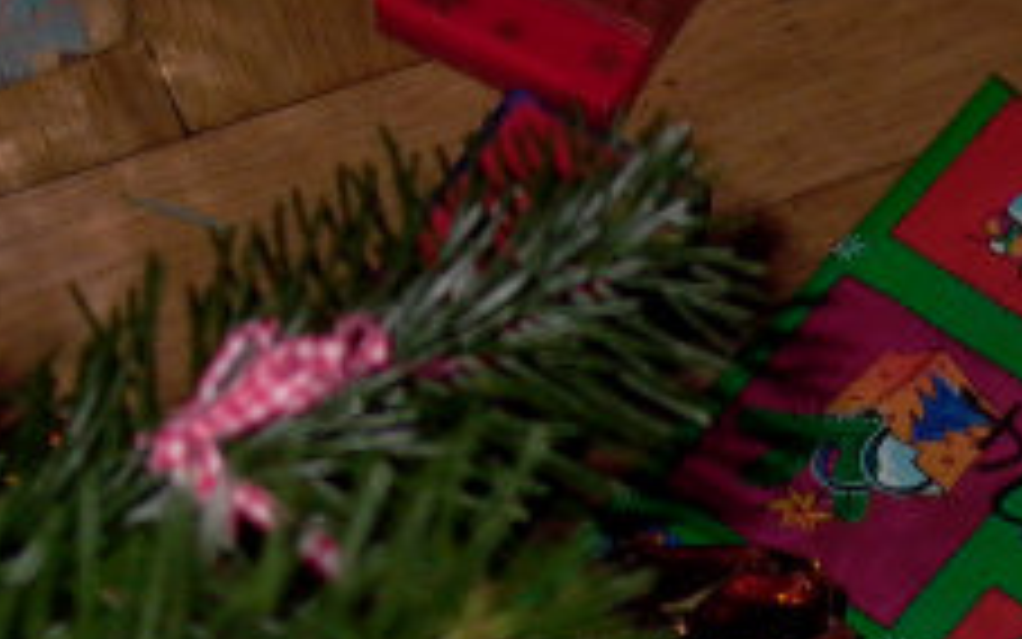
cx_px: 720
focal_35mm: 185
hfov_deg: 11.3
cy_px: 846
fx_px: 5154
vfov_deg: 7.0
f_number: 2.3
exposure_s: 1/64.2
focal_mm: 13.44
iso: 100
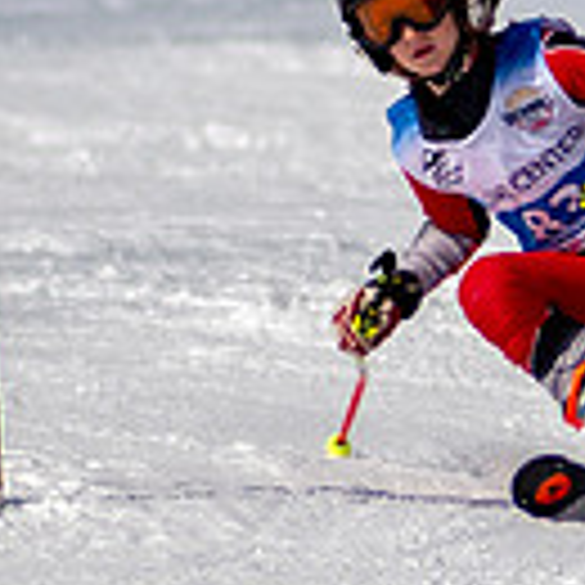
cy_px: 527
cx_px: 512
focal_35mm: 2791
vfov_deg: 0.6
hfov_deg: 0.6
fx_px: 53363
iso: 100
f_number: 2.8
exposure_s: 1/8000
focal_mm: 300
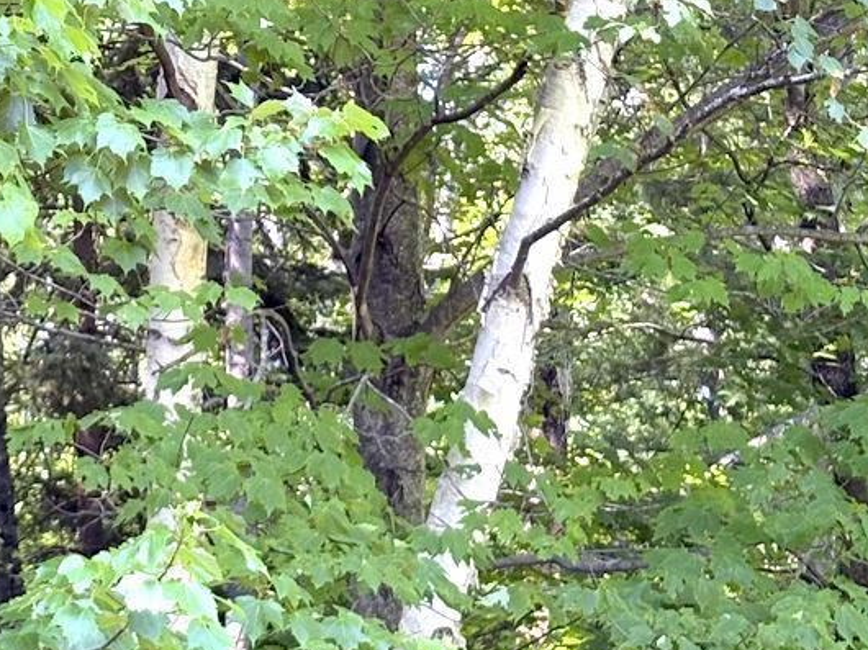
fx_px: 3935
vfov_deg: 9.3
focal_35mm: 157
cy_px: -87
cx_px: -8
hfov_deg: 12.4
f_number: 1.6
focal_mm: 5.96
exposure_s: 1/121
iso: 32
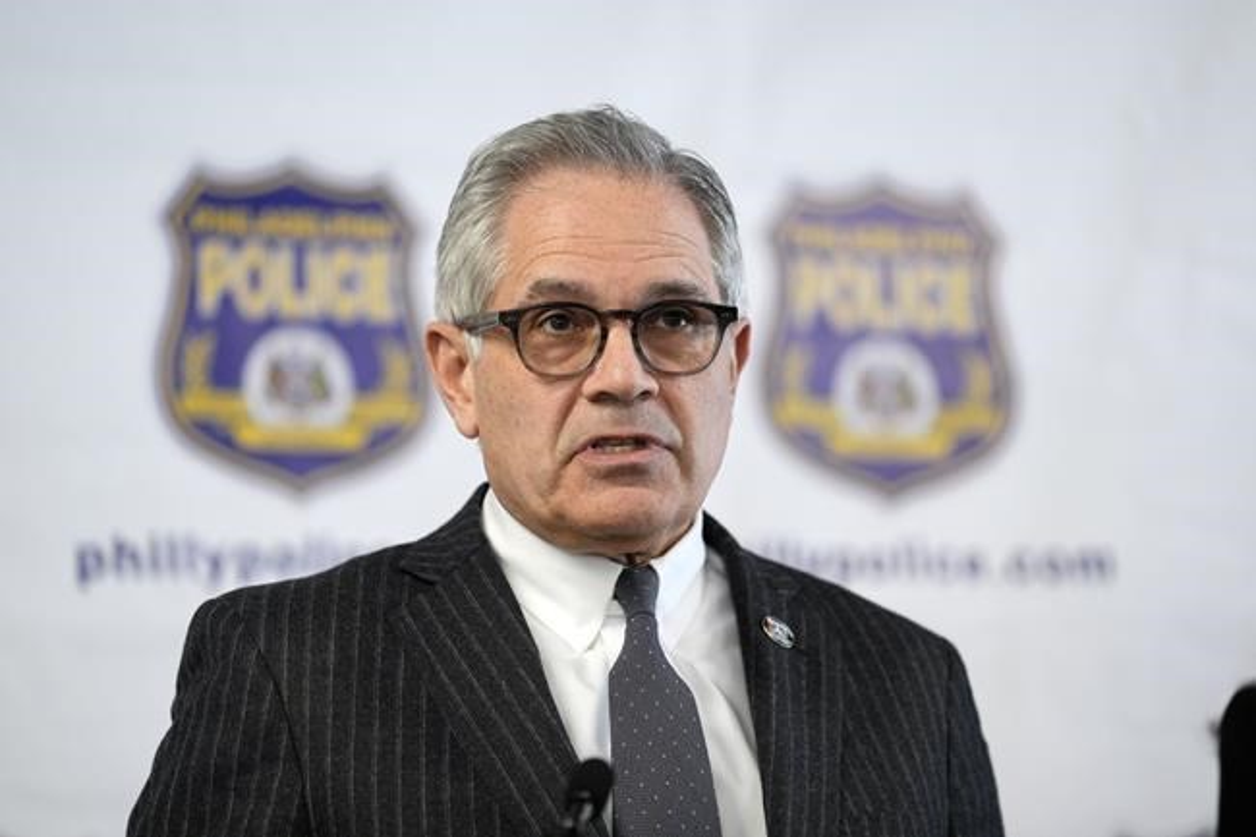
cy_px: 418
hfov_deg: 10.3
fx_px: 6976
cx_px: 628
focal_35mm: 200
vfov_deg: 6.9
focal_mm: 200
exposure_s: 1/400
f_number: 2.8
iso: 2000
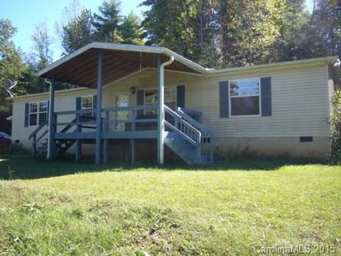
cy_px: 128
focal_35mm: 32
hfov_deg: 56.8
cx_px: 170
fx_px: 315
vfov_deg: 44.2
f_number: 6.3
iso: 200
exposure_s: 1/200
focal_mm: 5.2
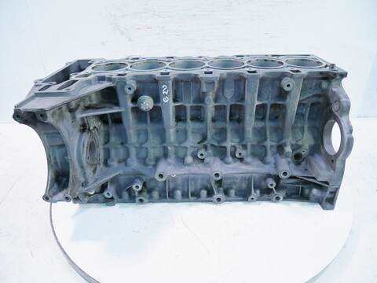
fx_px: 283
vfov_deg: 53.1
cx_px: 188
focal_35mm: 26
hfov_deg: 67.3
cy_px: 142
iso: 400
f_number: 3.5
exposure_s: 1/60
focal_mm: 13
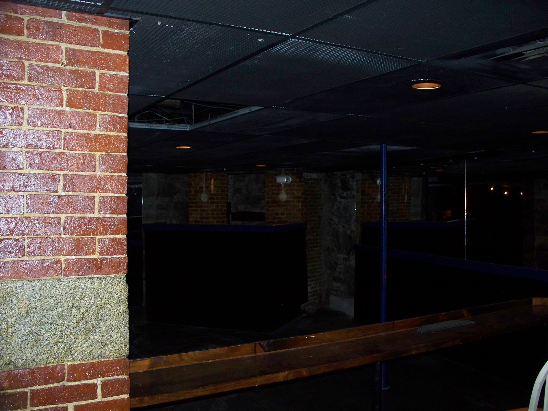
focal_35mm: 36
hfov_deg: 51.4
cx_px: 274
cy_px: 206
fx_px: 570
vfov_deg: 39.7
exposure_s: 1/30
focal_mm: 7.54
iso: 200
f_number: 2.8
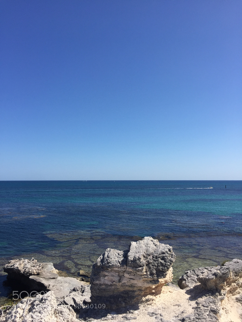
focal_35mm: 29
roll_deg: -0.8
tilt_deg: +4.4
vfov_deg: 61.7
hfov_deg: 48.2
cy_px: 161
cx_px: 121
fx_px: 270
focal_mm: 4.15
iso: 32
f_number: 2.2
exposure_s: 1/2825
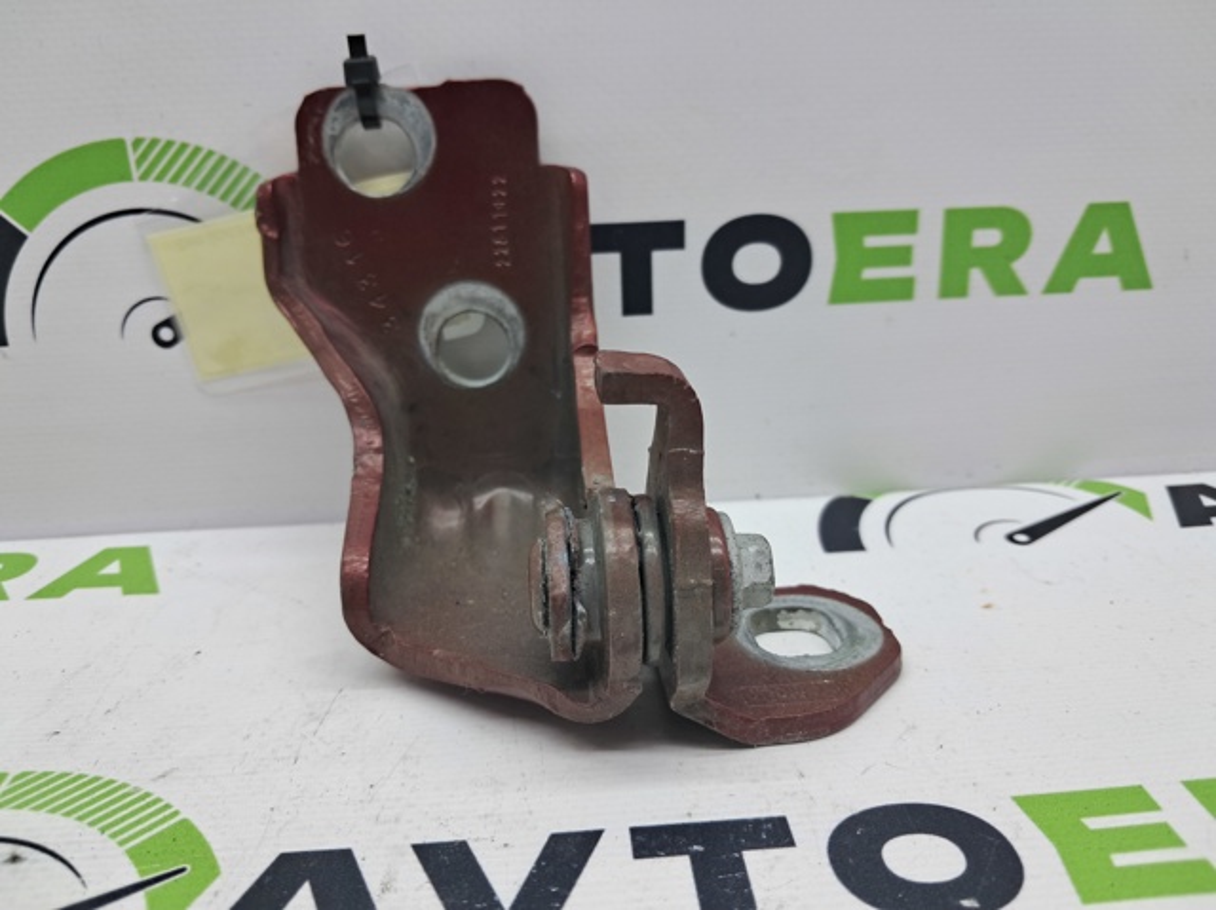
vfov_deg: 51.3
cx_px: 608
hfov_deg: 65.4
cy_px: 455
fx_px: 948
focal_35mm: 27
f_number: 1.8
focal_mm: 4
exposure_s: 1/50
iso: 50
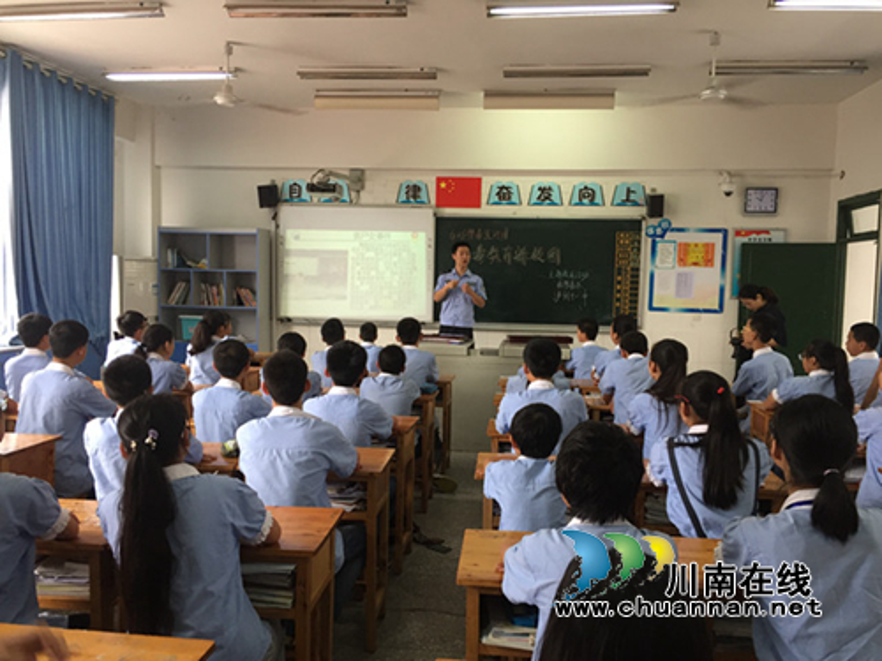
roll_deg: -2.3
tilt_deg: -4.0
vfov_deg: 48.2
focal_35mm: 29
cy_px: 330
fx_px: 739
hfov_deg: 61.7
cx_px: 441
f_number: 2.2
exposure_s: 1/33
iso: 80
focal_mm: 4.15
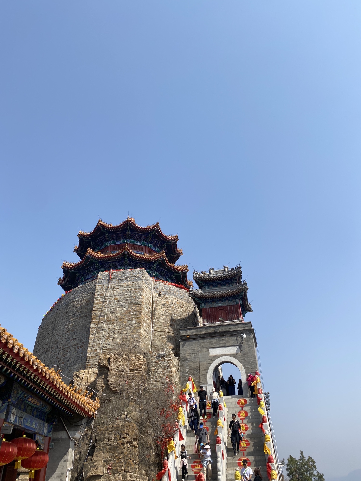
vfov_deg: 67.3
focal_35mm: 26
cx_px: 180
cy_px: 240
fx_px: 362
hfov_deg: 53.1
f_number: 1.8
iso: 32
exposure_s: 1/3497
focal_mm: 4.25
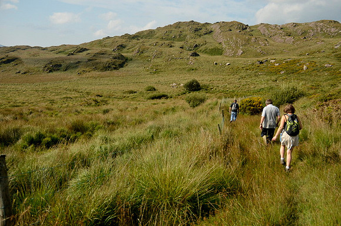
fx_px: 312
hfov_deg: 57.3
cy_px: 113
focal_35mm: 33
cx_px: 170
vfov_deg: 39.8
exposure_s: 1/2500
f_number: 4.5
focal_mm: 22
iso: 400
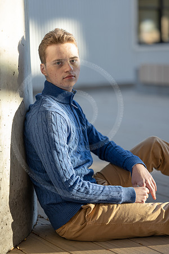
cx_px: 84
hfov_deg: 16.1
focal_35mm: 85
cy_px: 127
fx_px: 598
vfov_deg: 23.9
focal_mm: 85
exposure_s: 1/200
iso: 100
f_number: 1.8
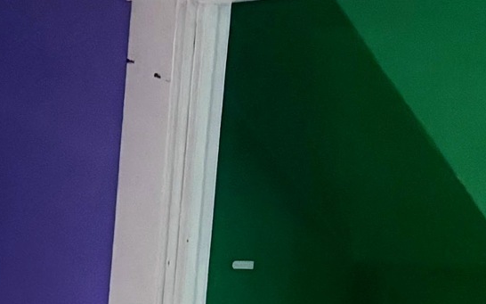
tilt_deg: -11.8
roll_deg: -1.1
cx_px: -533
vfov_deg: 8.0
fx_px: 2053
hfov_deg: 11.8
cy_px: 670
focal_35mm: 155
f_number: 1.6
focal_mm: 5.96
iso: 400
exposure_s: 1/60
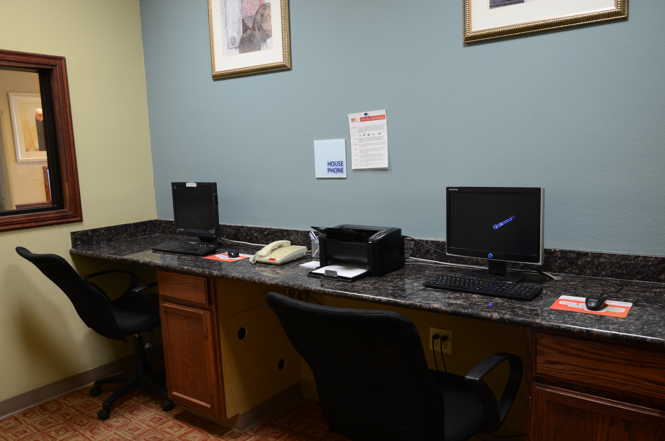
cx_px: 332
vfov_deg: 47.7
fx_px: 498
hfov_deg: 67.5
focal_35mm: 27
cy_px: 220
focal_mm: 18
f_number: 5
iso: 200
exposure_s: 1/6
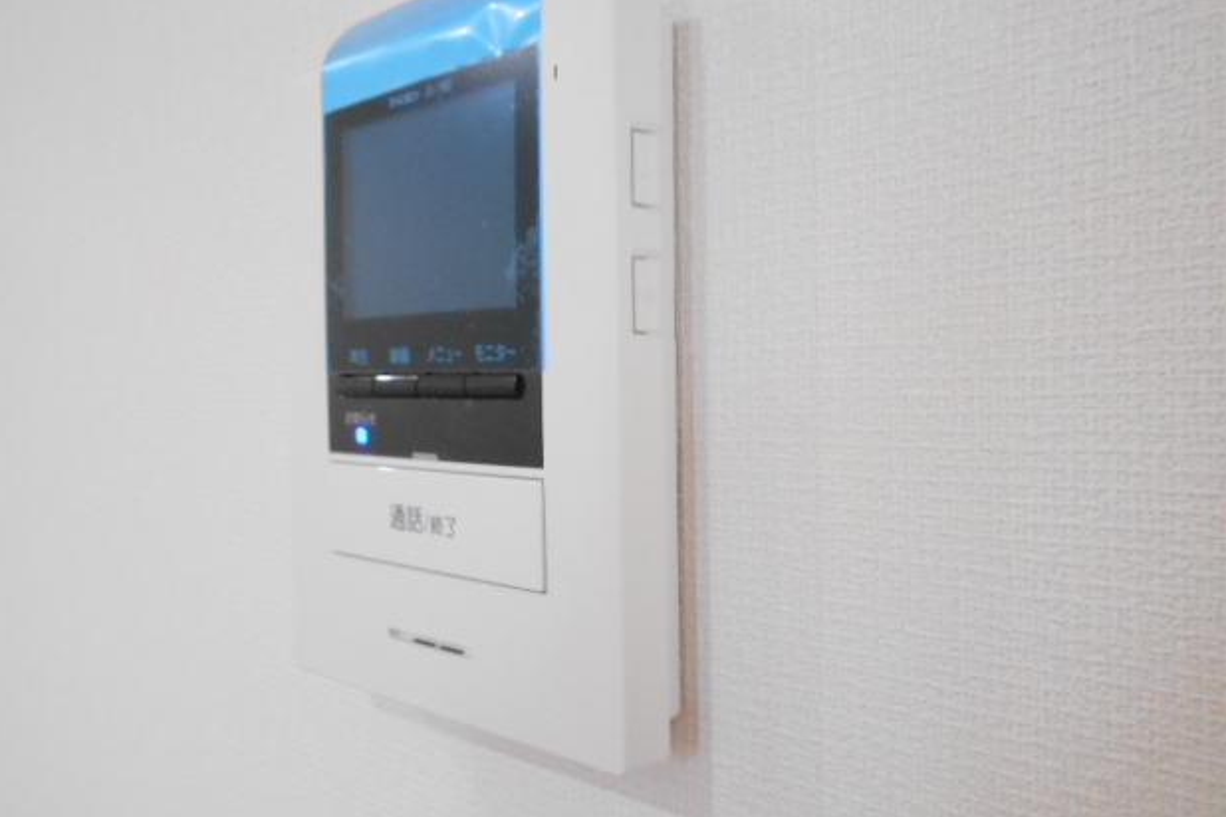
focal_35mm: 28
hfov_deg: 65.5
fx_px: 953
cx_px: 593
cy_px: 407
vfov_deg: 46.4
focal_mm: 4.6
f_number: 3.2
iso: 800
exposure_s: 1/80
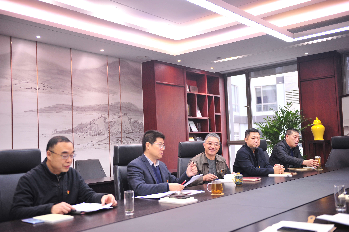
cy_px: 116
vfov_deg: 33.4
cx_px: 174
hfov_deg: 48.5
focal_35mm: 40
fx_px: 388
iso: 800
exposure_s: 1/80
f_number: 4.5
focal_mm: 40
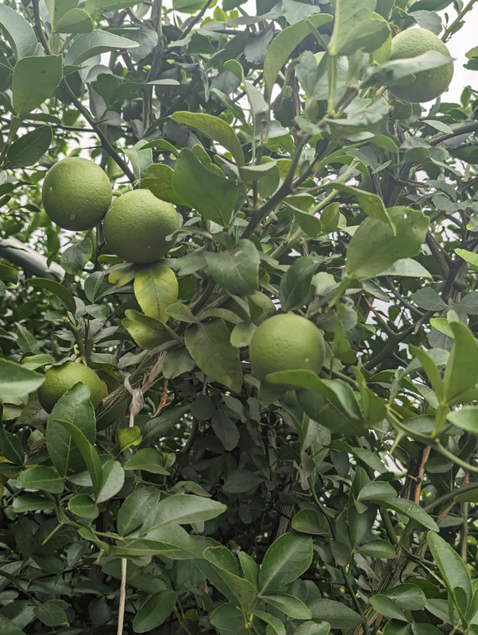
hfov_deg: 30.3
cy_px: 318
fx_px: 882
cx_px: 239
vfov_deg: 39.6
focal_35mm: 48
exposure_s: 1/883
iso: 45
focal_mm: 6.81
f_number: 1.85
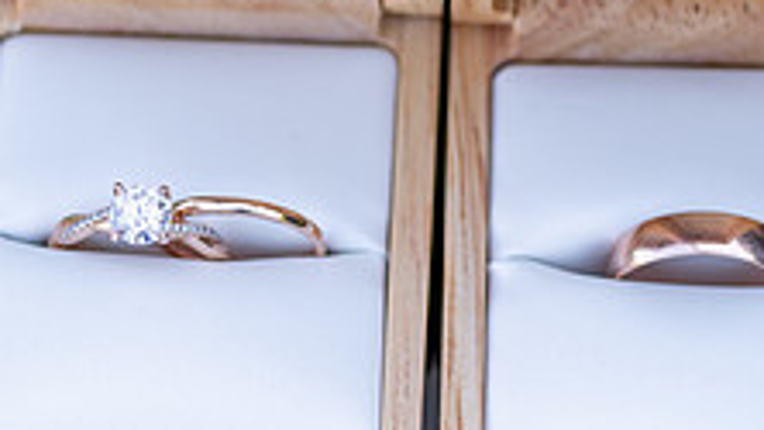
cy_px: -46
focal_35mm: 288
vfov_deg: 4.2
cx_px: 530
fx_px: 5836
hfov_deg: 7.5
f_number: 5.6
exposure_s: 1/320
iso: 500
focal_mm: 105
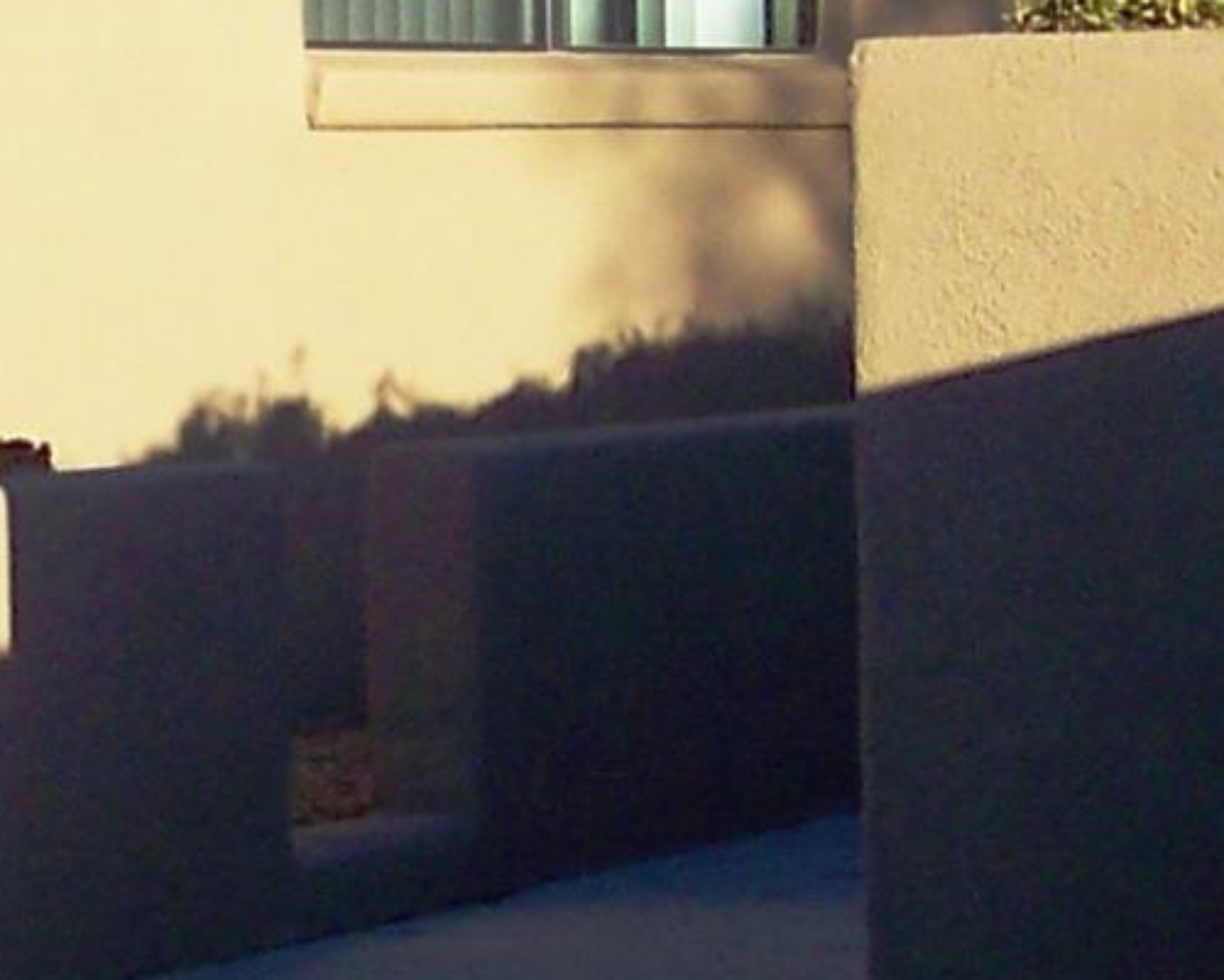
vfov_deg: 7.3
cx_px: -47
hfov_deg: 9.1
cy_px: 257
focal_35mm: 211
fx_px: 7644
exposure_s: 1/640
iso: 64
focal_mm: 5.85
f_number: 2.8
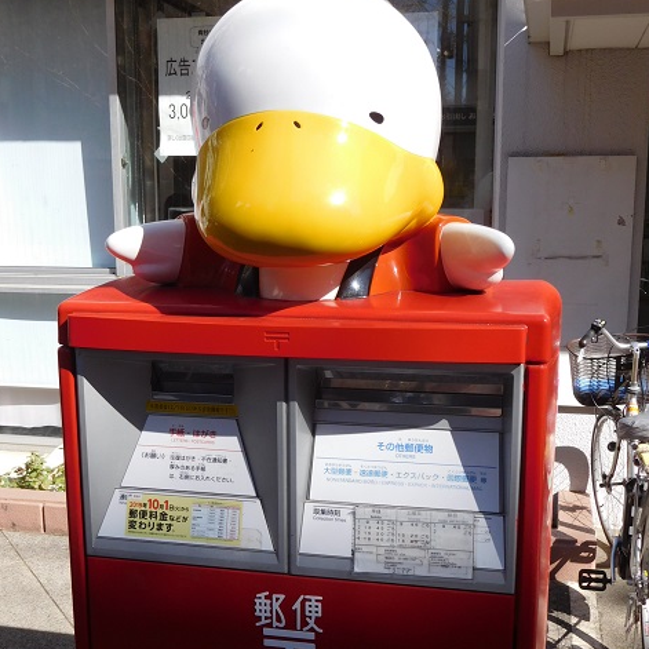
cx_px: 322
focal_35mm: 42
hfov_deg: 40.0
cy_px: 378
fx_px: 891
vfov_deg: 39.9
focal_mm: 6.2
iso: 125
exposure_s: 1/640
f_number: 3.8
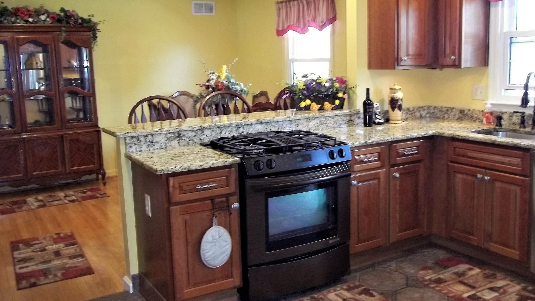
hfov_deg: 56.6
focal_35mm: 35
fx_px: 496
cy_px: 136
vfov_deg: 33.7
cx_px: 268
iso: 250
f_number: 2.9
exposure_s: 1/30
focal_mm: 5.7
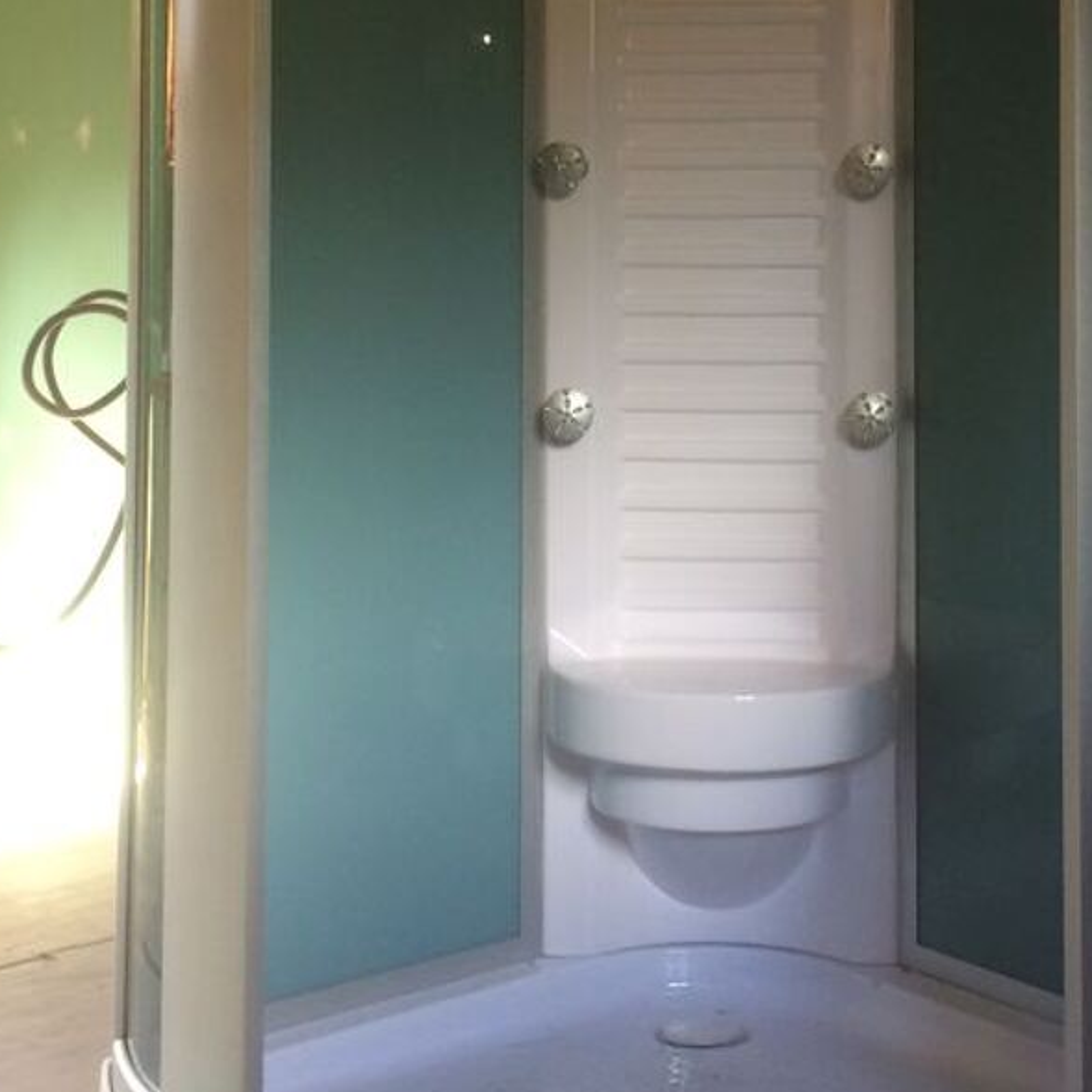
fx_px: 2070
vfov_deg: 28.7
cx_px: 721
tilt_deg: -0.7
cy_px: 160
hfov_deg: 29.4
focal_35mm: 58
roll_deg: +0.7
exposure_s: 1/33
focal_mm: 4.15
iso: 100
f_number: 2.2
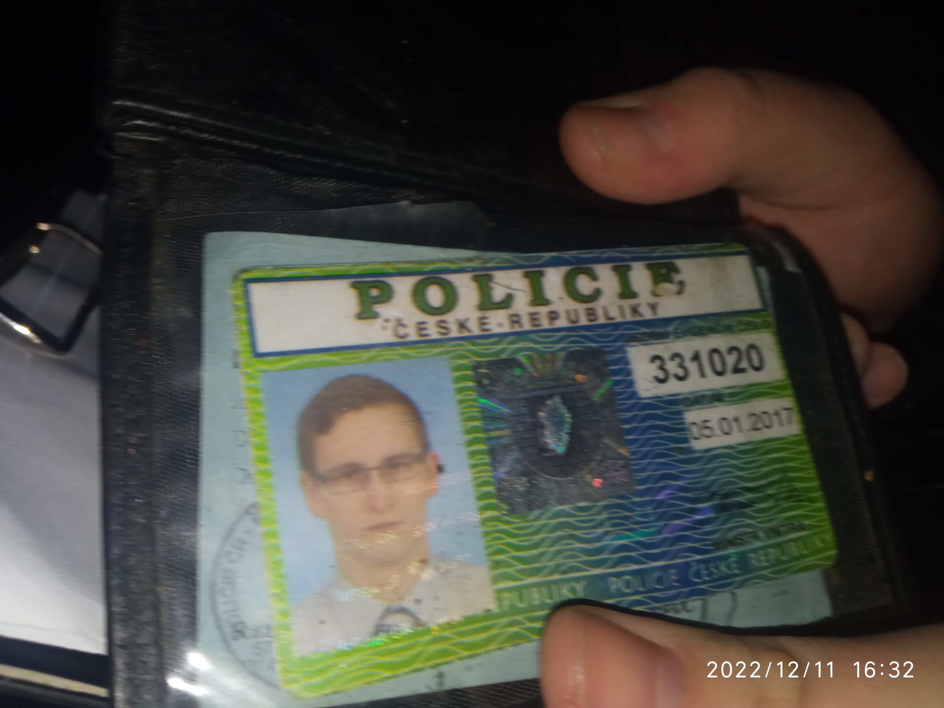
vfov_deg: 51.4
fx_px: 736
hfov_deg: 65.3
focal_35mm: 27
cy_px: 354
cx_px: 472
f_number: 2.2
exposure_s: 1/33.3
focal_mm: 3.79
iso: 114
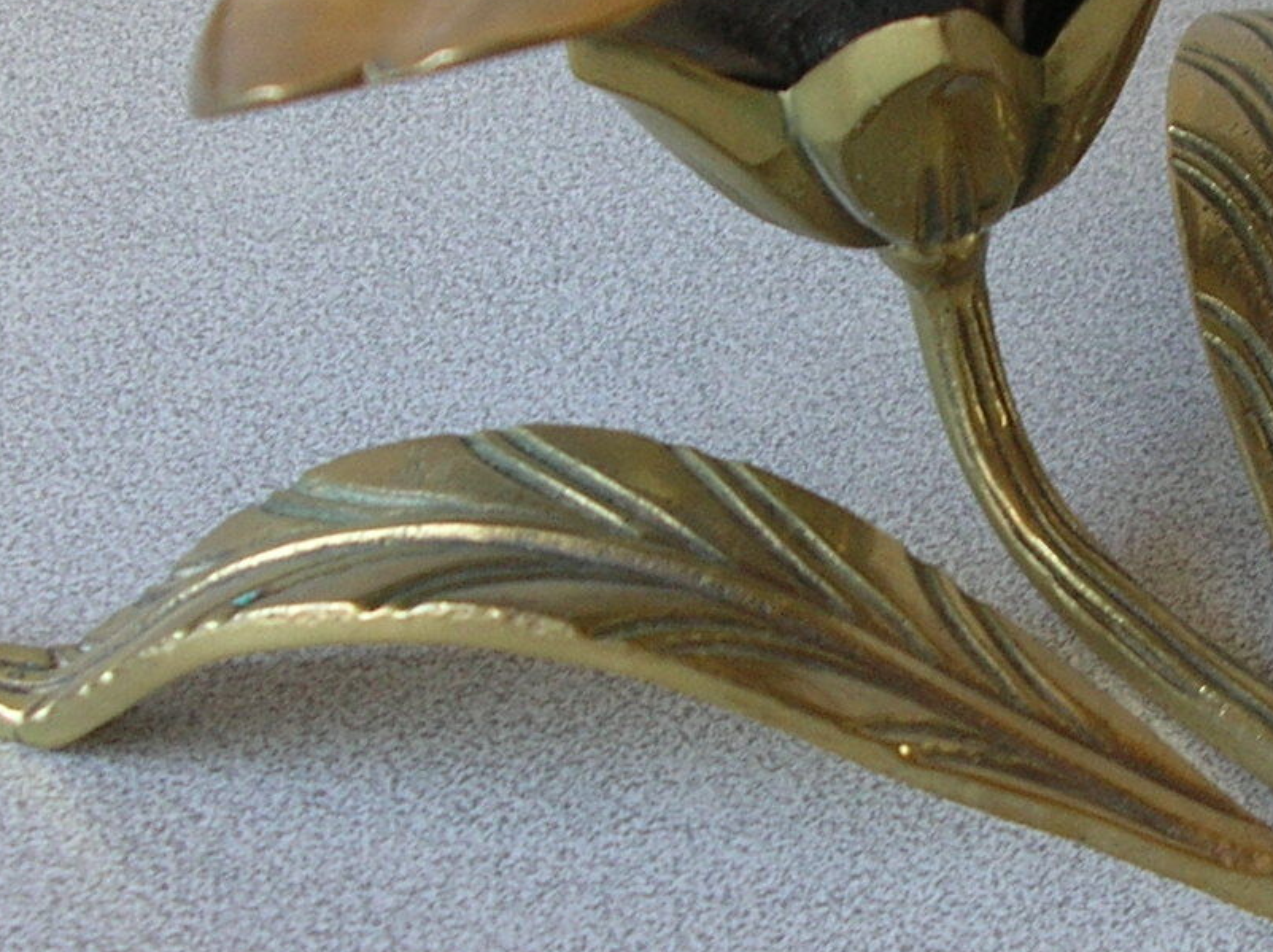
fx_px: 3674
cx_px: 1014
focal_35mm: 100
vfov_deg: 14.7
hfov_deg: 19.5
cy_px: 335
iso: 50
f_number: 2.8
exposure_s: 1/14.7
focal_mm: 5.8
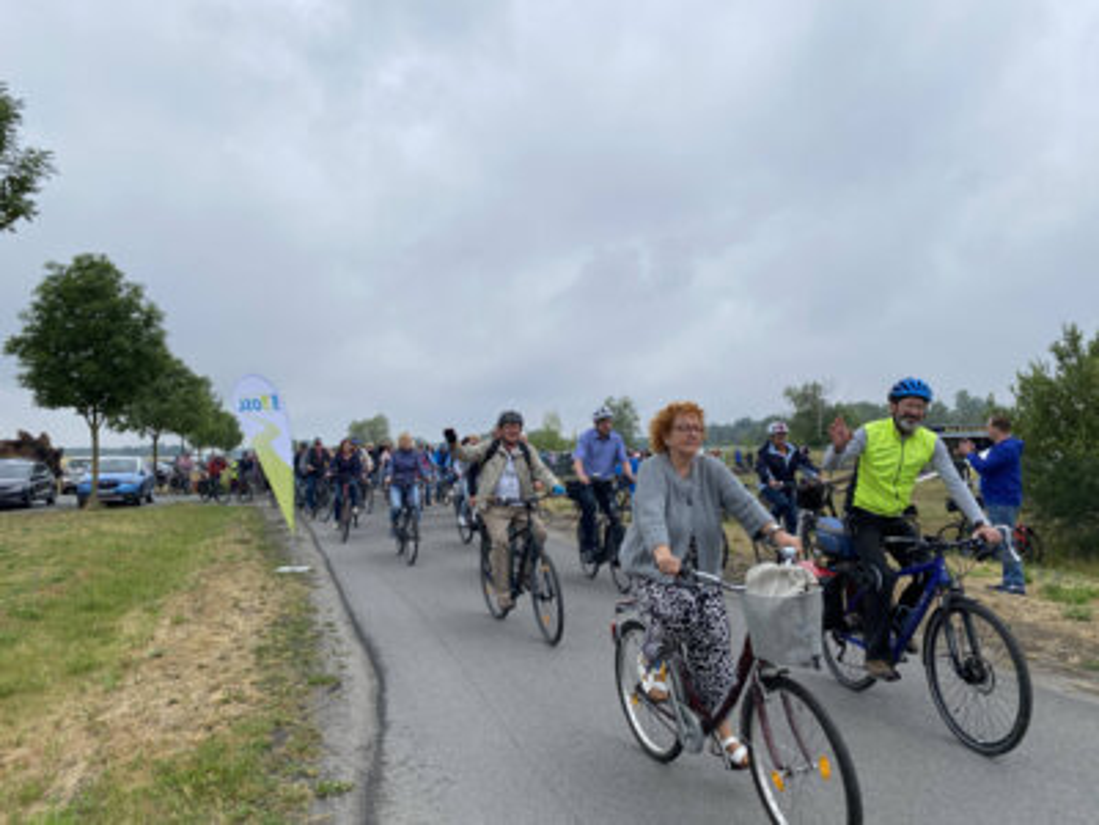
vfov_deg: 53.1
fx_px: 825
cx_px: 550
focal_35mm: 26
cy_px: 412
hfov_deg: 67.3
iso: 32
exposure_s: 1/1996
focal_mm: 4.2
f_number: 1.8
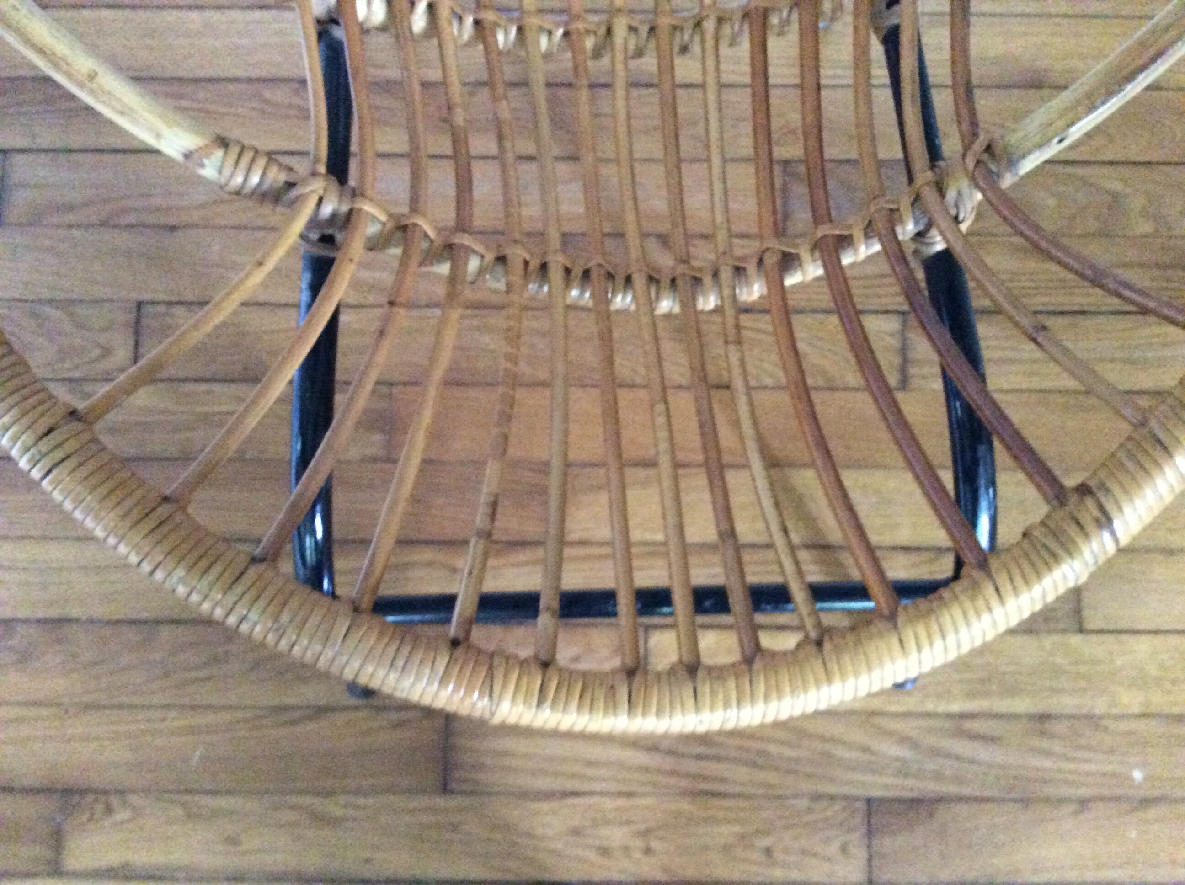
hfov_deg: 56.9
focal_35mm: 32
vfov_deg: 44.1
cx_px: 592
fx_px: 1094
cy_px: 442
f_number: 2.4
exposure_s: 1/17
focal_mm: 3.3
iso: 640
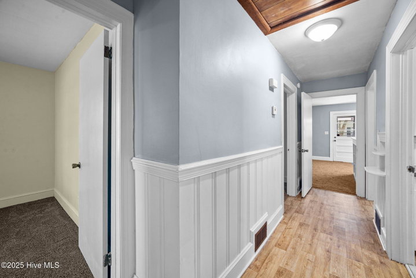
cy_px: 139
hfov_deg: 104.2
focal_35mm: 14
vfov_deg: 81.3
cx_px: 208
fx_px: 162
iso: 100
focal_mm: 14
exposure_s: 2
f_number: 8
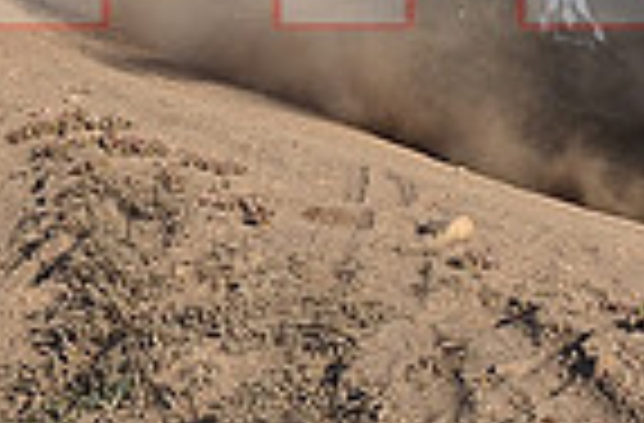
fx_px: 2173
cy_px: -176
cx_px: 712
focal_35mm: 122
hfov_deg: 16.4
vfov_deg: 10.8
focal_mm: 20
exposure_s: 1/500
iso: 200
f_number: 7.1
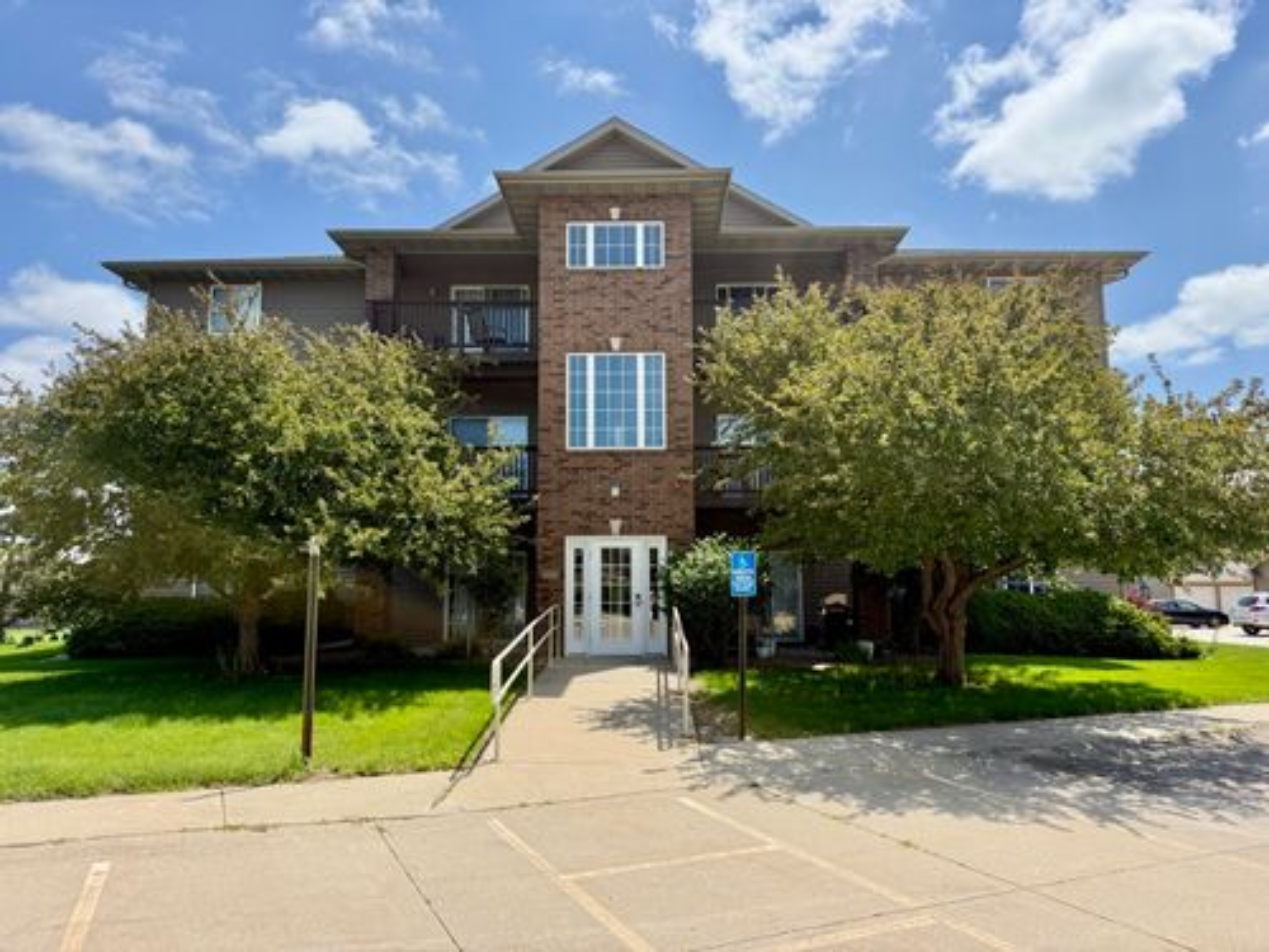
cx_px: 634
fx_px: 880
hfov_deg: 71.6
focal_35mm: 24
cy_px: 476
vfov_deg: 56.8
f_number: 1.78
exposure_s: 1/5319
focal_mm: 6.76
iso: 125
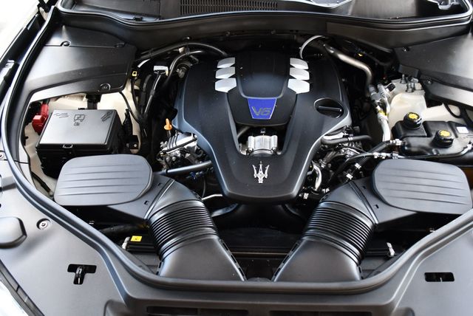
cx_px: 236
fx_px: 473
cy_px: 158
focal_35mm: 36
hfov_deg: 53.1
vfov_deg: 36.9
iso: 800
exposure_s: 1/200
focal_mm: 18
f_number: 3.5
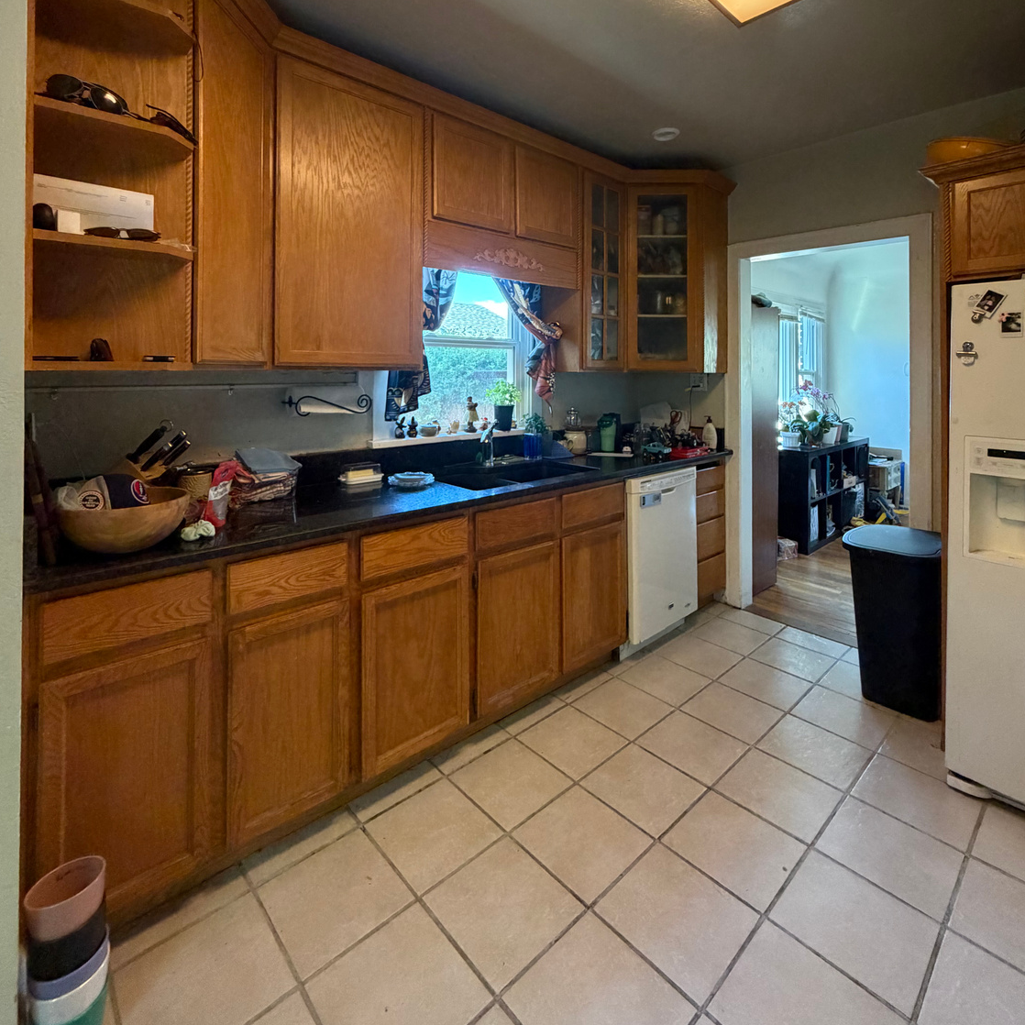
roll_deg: -0.5
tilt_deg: +1.3
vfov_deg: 82.1
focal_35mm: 17
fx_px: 570
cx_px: 507
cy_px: 373
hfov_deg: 84.0
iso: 500
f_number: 2.2
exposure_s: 1/60
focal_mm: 2.22
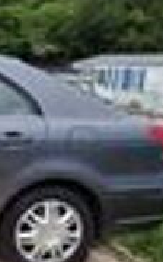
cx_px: -164
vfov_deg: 30.1
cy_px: 167
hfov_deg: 15.3
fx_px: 485
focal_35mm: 68
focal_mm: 5.25
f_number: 1.75
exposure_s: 1/900
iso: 219
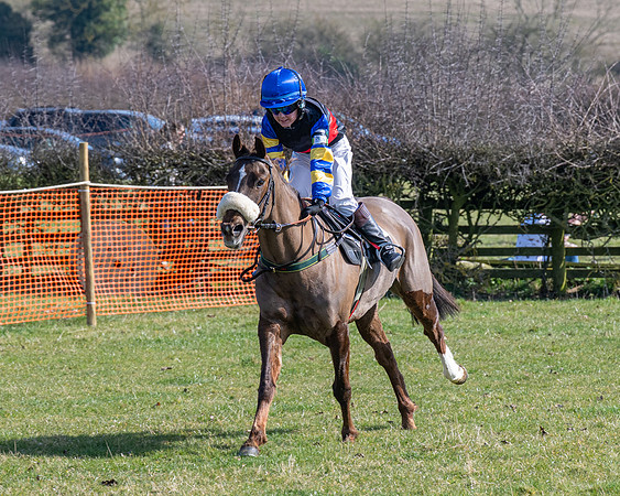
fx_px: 4771
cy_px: 218
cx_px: 292
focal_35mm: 260
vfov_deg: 5.9
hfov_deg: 7.4
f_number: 5
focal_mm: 105
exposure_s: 1/800
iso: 200
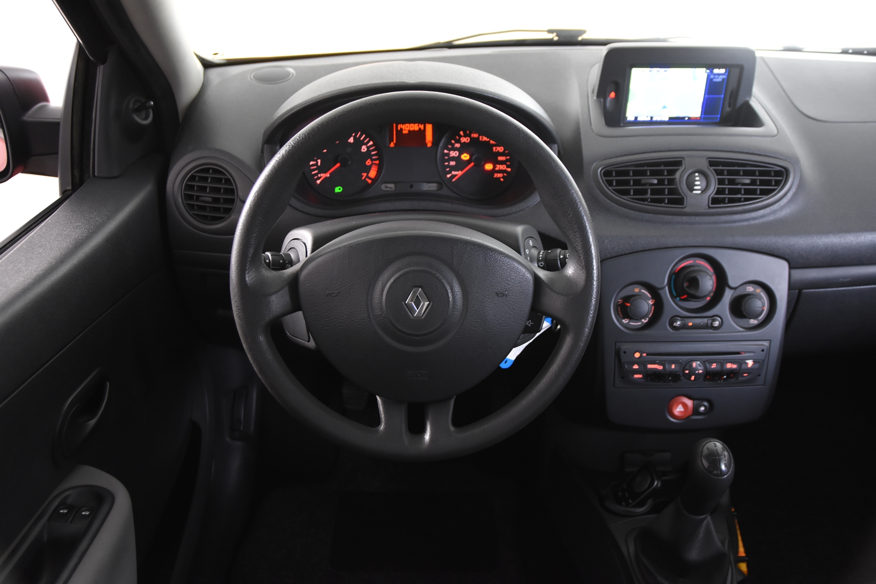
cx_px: 438
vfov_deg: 40.0
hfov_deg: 57.2
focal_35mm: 33
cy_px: 292
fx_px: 803
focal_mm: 22
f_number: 3.2
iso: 1600
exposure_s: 1/40
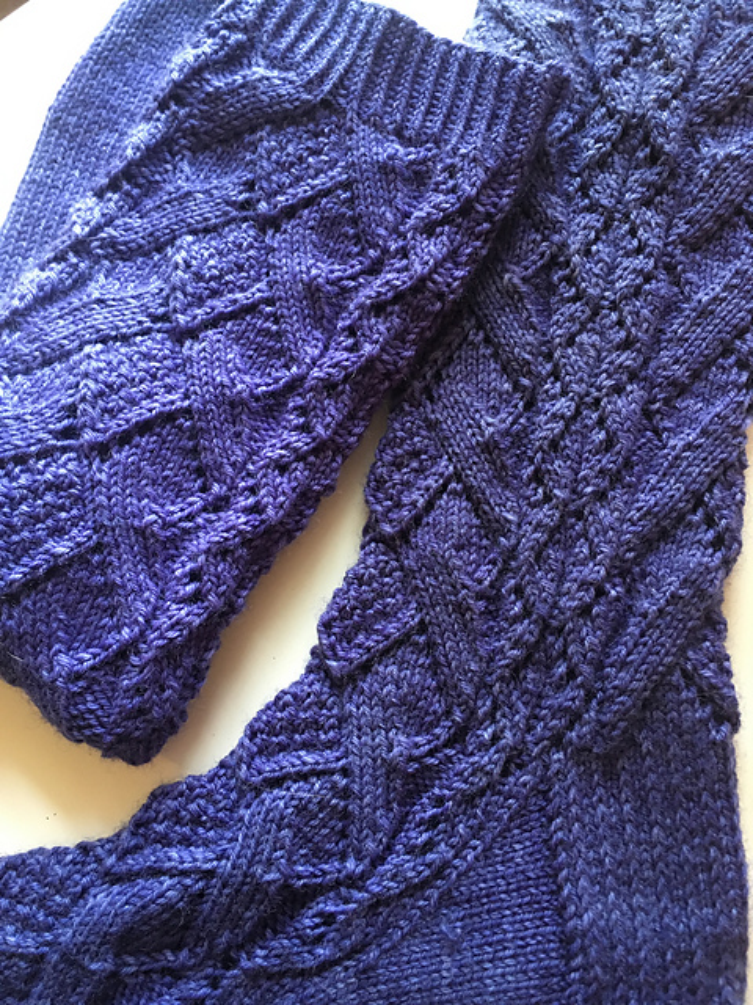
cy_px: 502
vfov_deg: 61.7
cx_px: 376
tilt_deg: -77.0
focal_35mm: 29
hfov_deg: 48.2
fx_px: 841
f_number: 2.2
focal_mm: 4.15
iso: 160
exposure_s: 1/30
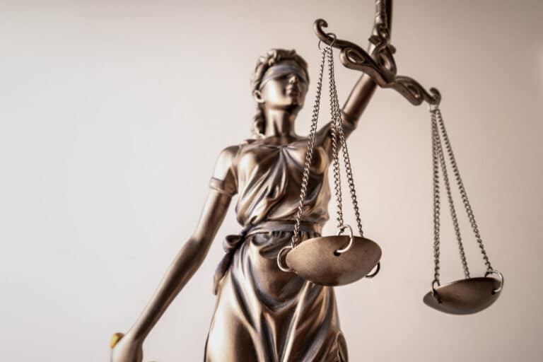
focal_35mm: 27
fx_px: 407
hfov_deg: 67.4
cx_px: 272
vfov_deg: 47.9
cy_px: 181
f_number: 8
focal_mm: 18
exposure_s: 1/160
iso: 100
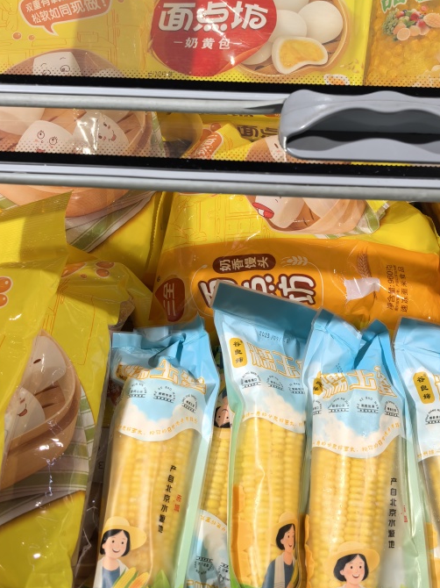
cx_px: 269
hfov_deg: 33.4
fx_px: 729
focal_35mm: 43
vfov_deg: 43.9
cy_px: 288
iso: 100
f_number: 2
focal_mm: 6.98
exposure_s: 1/100
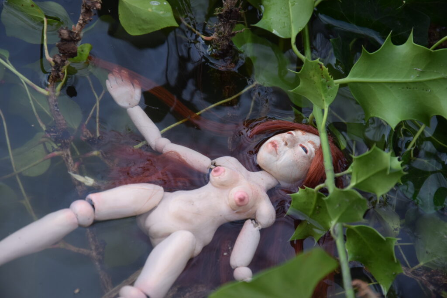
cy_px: 149
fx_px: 1957
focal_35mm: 158
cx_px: 224
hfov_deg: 13.0
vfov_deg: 8.7
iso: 400
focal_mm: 105
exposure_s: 1/200
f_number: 7.1
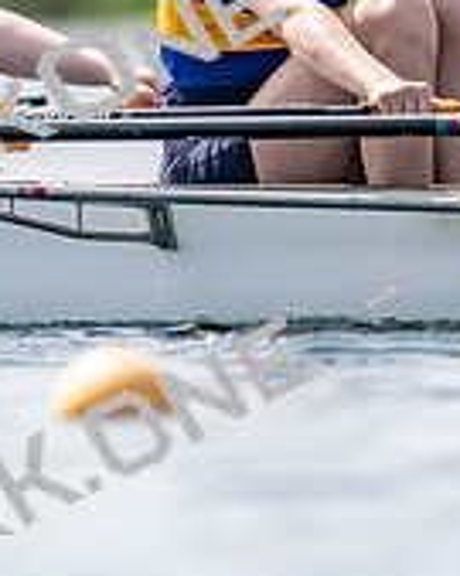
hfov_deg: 0.8
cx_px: 184
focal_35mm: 1934
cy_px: -49
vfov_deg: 1.0
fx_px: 32942
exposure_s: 1/2500
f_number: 4
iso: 220
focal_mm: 600
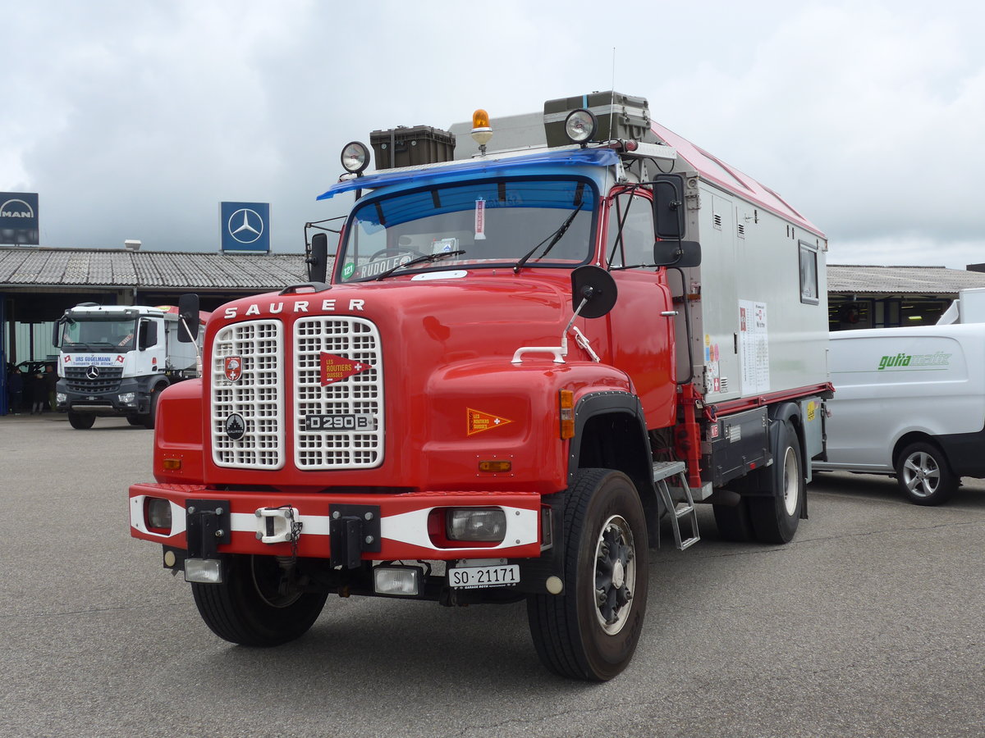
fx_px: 1167
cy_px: 369
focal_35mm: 41
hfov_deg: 45.8
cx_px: 492
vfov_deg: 35.1
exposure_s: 1/800
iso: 80
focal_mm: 8.4
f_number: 2.8
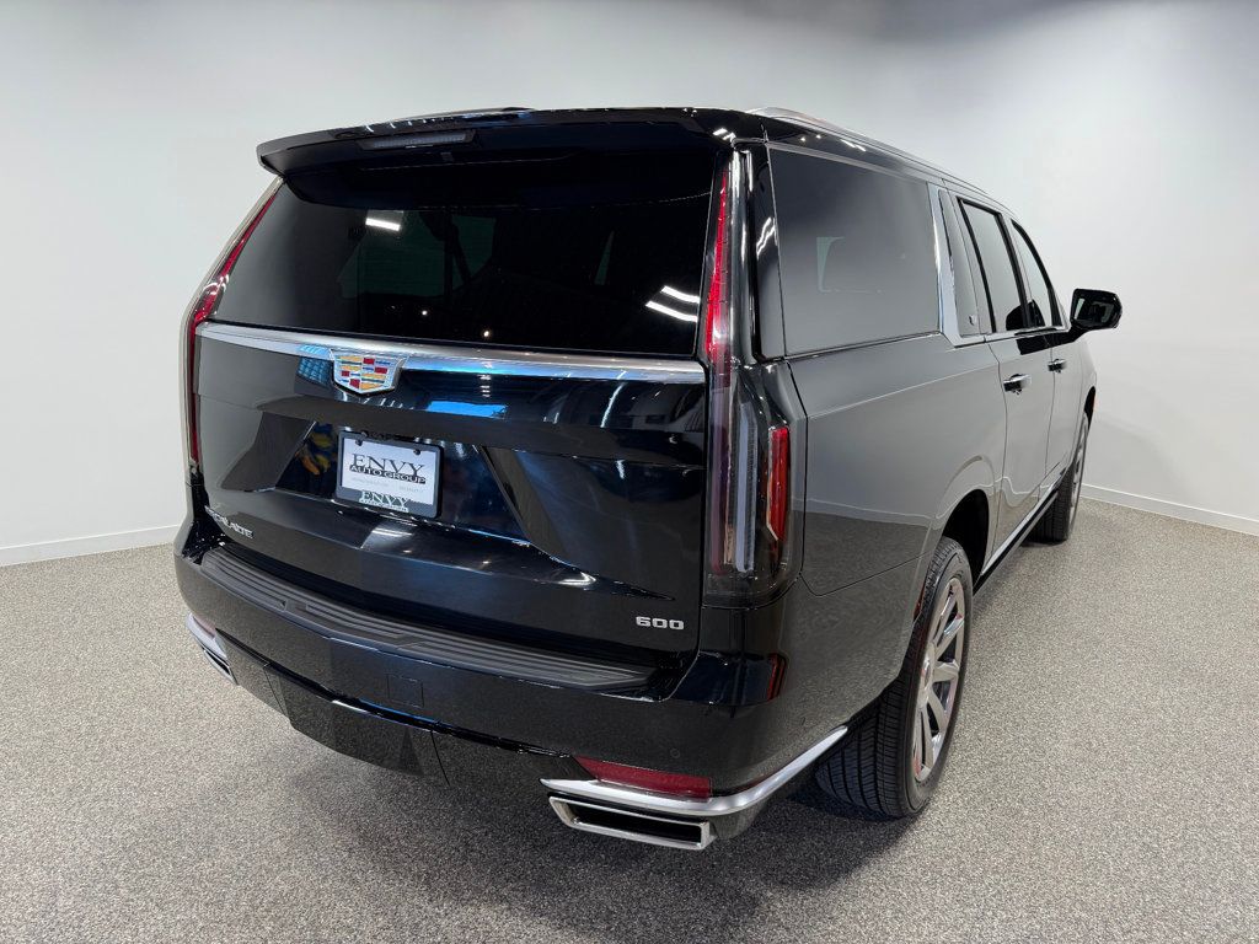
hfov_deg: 71.6
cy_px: 472
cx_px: 630
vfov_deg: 56.8
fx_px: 873
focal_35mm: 24
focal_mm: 6.76
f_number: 1.78
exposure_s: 1/120
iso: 64
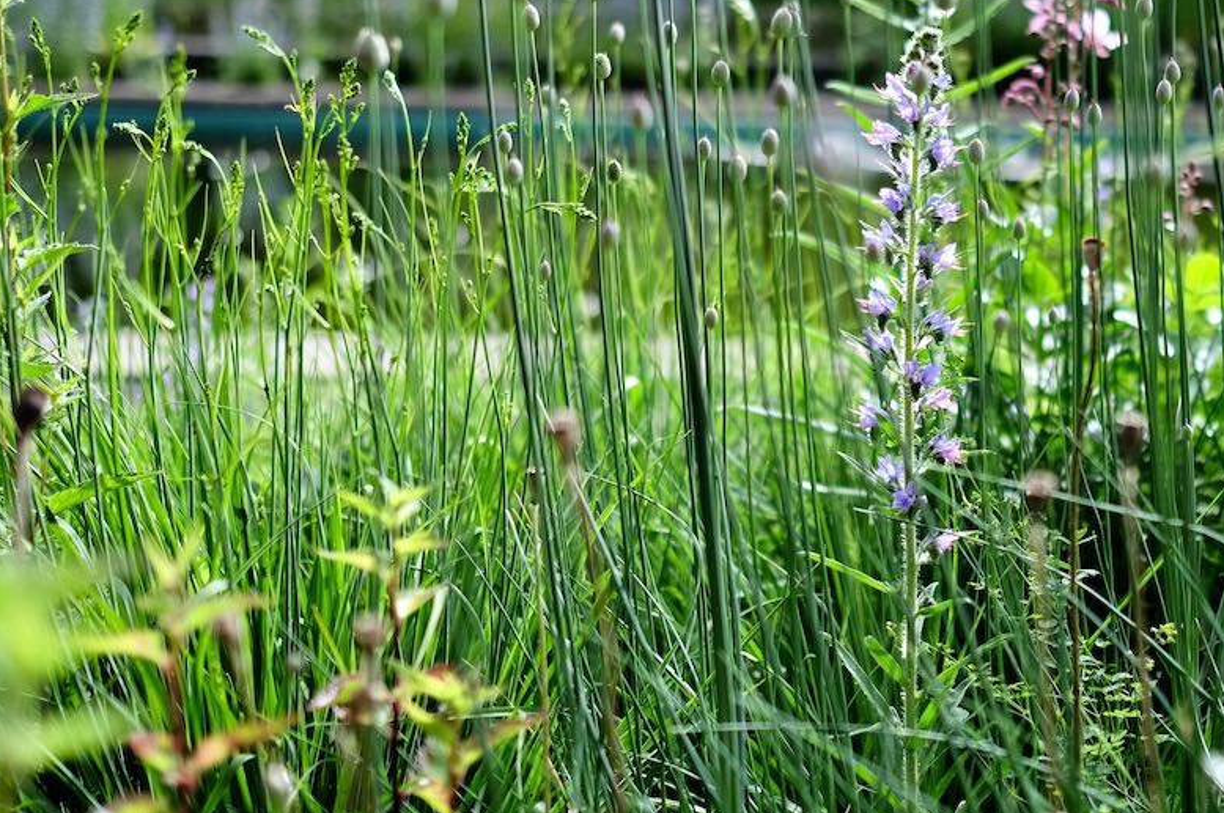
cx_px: 815
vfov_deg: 24.9
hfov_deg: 36.5
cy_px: 316
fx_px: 1834
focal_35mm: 54
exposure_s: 1/1900
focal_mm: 23
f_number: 1.4
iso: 200
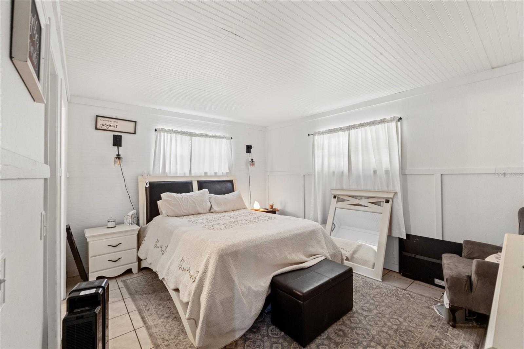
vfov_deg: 77.3
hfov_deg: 100.4
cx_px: 262
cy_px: 174
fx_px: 218
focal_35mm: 15
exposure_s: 1
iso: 400
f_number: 7.1
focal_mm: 10
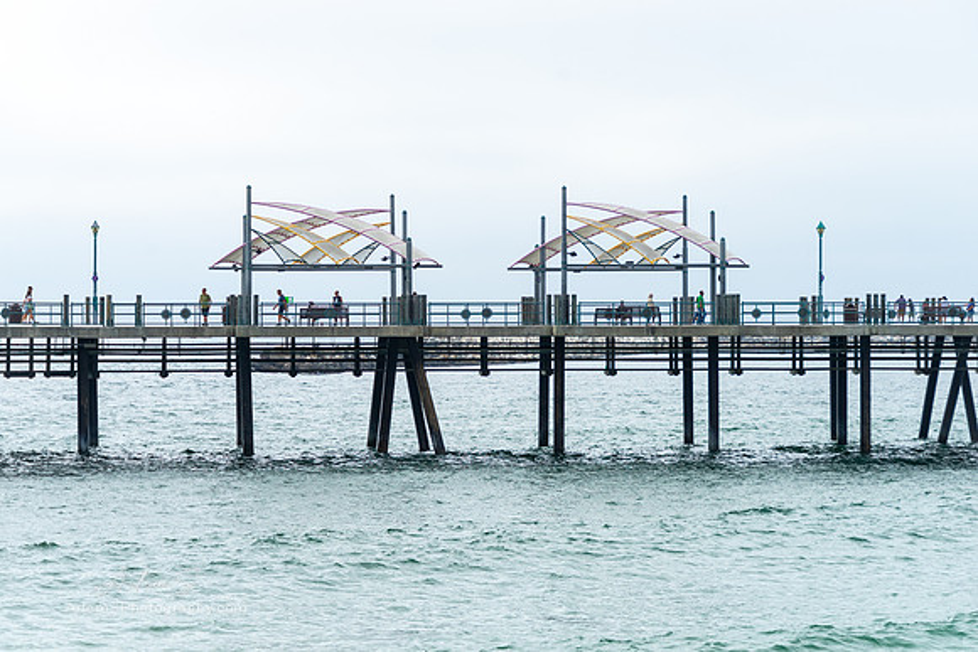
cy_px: 326
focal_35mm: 115
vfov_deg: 11.9
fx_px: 3125
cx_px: 489
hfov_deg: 17.8
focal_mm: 115
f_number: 6.3
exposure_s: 1/640
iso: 200
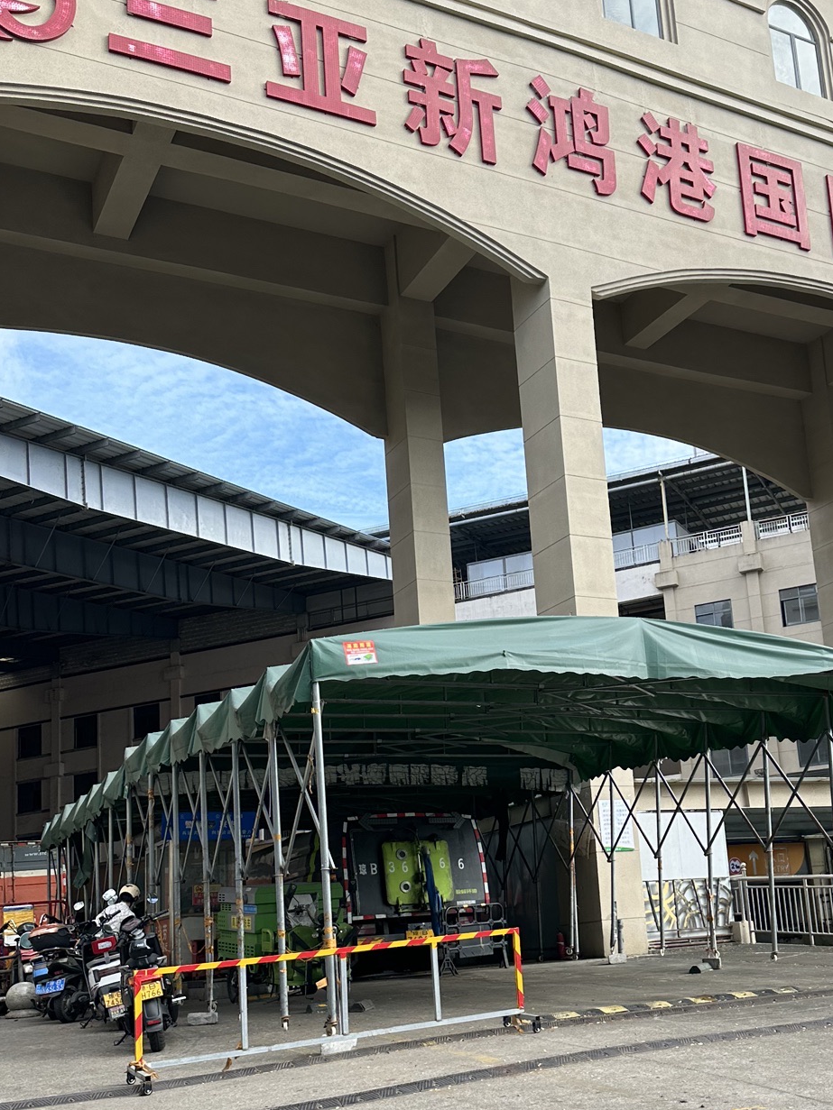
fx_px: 1252
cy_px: 696
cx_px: 582
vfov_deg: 47.4
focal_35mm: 39
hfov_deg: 36.3
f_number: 1.78
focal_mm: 6.86
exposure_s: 1/816
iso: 80
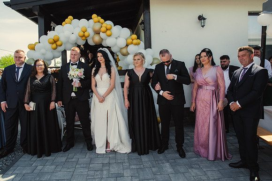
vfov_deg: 50.4
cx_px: 128
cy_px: 85
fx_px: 193
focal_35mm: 25
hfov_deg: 70.4
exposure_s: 1/200
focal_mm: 24
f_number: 7.1
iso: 200
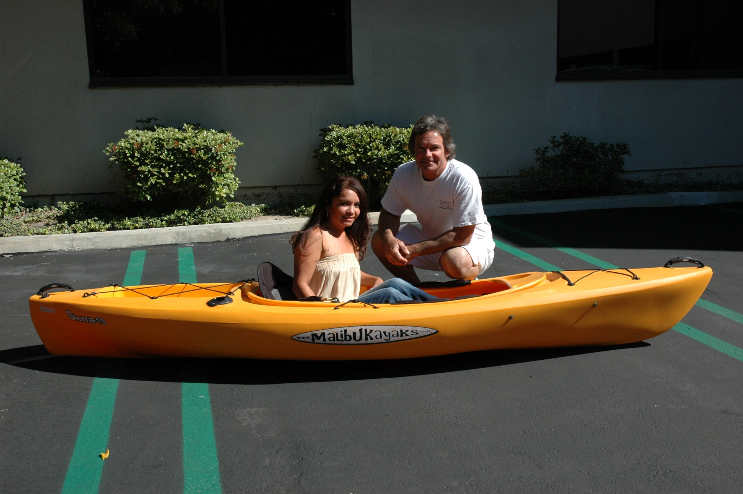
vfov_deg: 35.4
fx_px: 773
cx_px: 372
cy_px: 247
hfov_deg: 51.3
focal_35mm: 38
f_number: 9
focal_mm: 25
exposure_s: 1/320
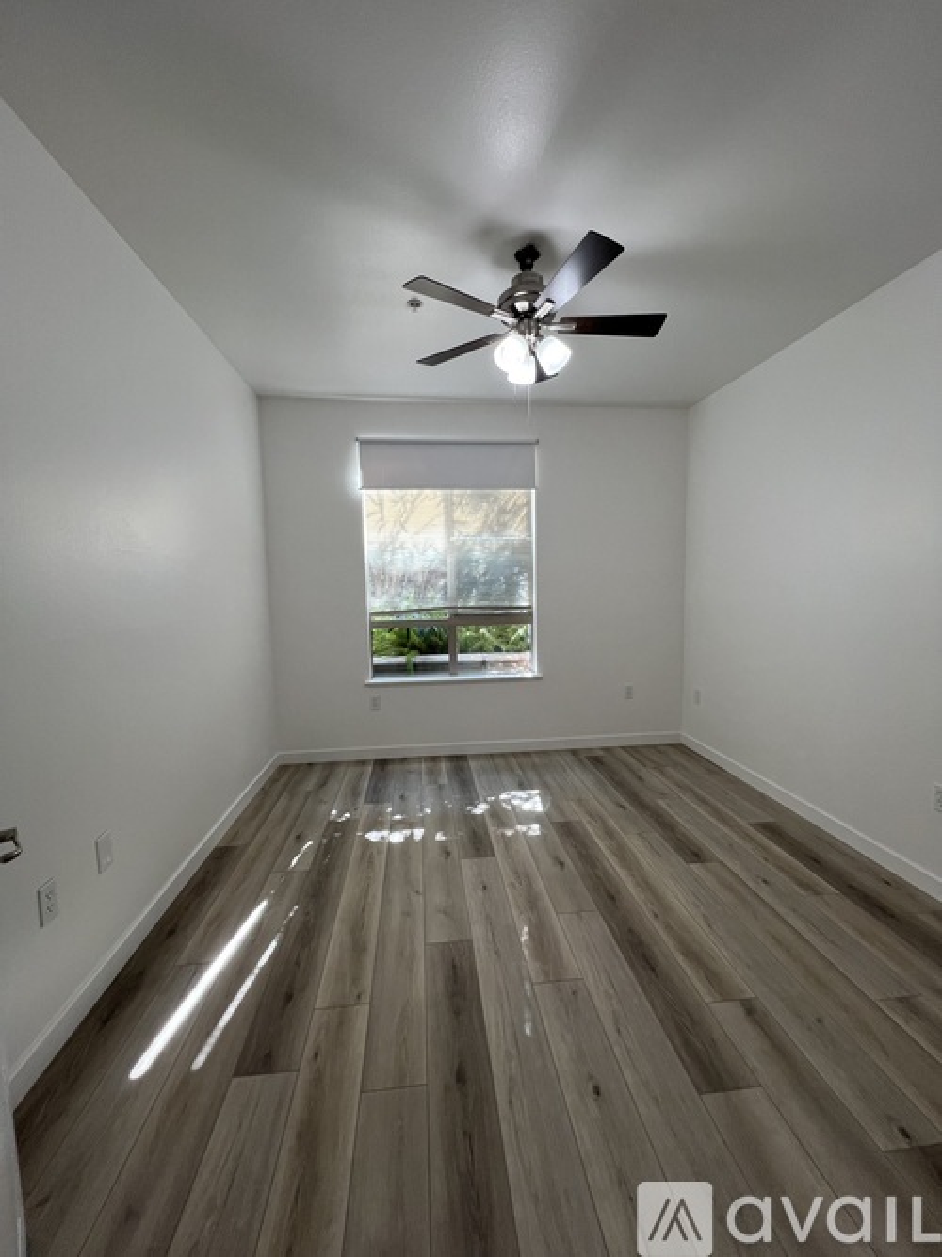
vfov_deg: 106.2
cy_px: 628
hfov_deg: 89.9
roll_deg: +1.9
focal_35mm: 13
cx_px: 471
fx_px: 472
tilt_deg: -4.7
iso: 100
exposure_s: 1/120
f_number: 1.8
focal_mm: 1.57
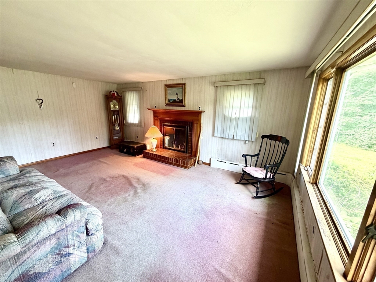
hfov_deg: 102.1
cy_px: 141
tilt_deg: -12.6
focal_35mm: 14
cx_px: 188
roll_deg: -0.7
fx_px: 152
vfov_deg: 85.7
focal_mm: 2.22
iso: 320
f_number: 2.2
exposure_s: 1/60
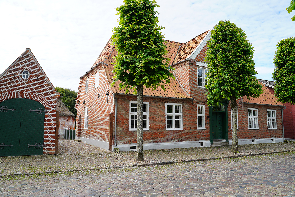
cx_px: 148
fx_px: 229
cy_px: 98
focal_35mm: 28
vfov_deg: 46.4
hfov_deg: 65.5
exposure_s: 1/100
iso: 100
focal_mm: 28
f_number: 7.1
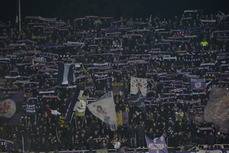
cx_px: 114
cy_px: 76
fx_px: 1527
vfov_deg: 5.7
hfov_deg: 8.6
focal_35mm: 240
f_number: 5.3
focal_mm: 240
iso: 3200
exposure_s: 1/320
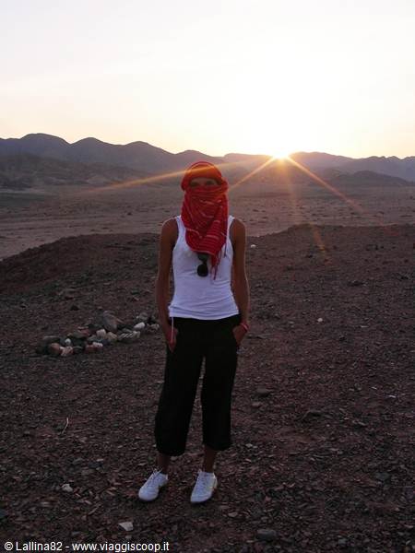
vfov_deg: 49.0
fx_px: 607
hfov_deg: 37.7
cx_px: 208
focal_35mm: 38
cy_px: 276
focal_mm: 6.3
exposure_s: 1/238
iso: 50
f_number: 4
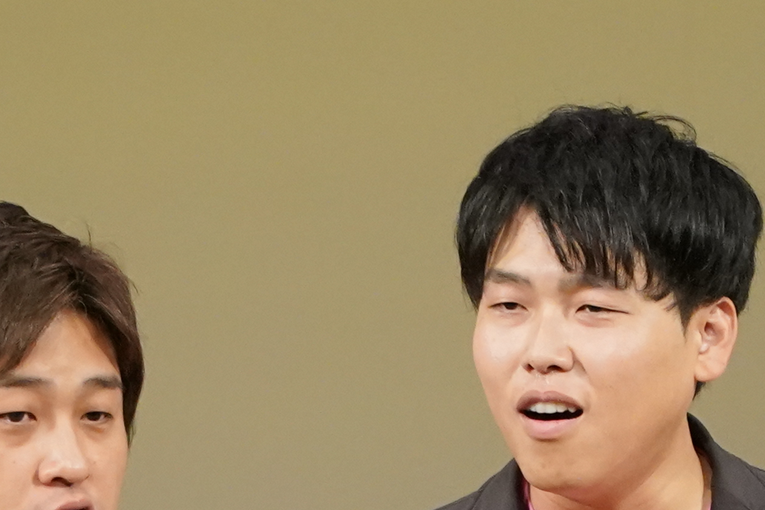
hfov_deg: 1.1
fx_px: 39772
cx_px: 285
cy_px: 680
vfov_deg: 0.7
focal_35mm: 1872
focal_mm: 400
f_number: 5.6
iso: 5000
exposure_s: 1/250
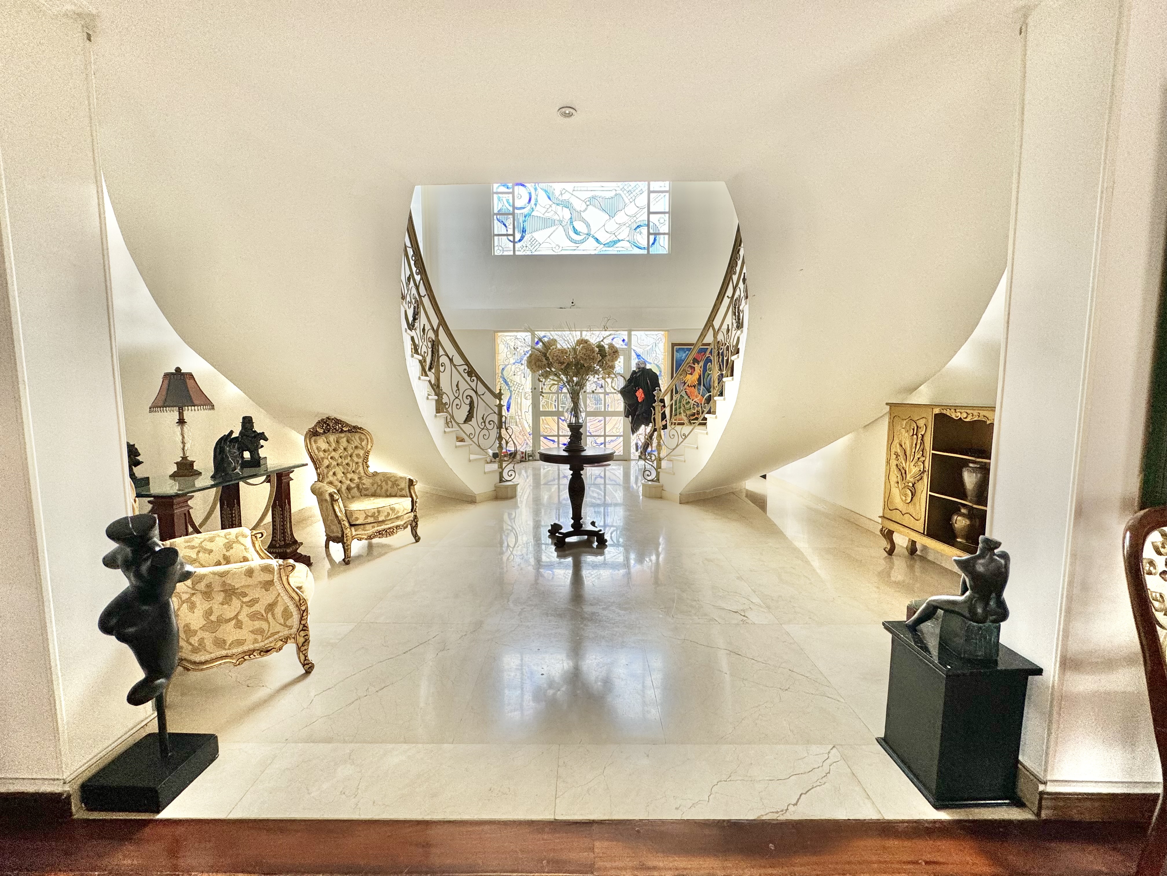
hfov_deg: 102.1
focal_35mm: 14
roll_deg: +0.0
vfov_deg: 85.7
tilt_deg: -5.7
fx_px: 472
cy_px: 438
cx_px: 584
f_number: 2.2
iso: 80
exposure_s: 1/99
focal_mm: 2.22
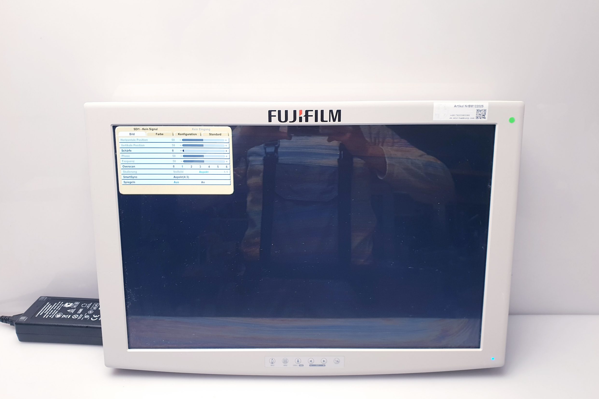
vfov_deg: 46.3
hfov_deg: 65.5
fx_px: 466
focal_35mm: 28
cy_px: 218
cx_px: 294
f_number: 2.4
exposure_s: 1/50
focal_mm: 4.3
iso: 100
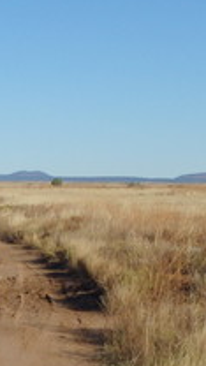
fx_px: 1427
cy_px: 309
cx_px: -167
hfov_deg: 8.0
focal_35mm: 147
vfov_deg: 14.5
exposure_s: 1/125
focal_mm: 10
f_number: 14
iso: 160
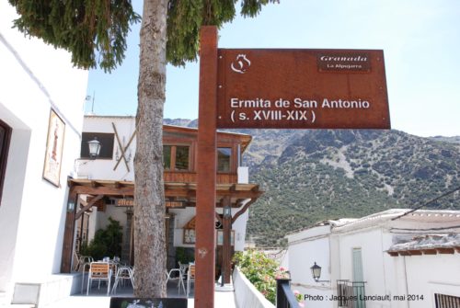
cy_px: 154
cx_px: 230
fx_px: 422
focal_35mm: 33
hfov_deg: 57.2
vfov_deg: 40.1
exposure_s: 1/160
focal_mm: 22
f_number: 6.3
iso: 100
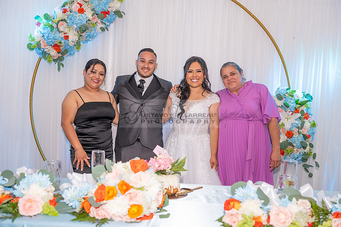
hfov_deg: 53.1
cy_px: 114
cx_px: 170
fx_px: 341
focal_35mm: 36
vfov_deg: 36.9
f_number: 4.5
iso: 1000
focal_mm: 36
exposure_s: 1/200
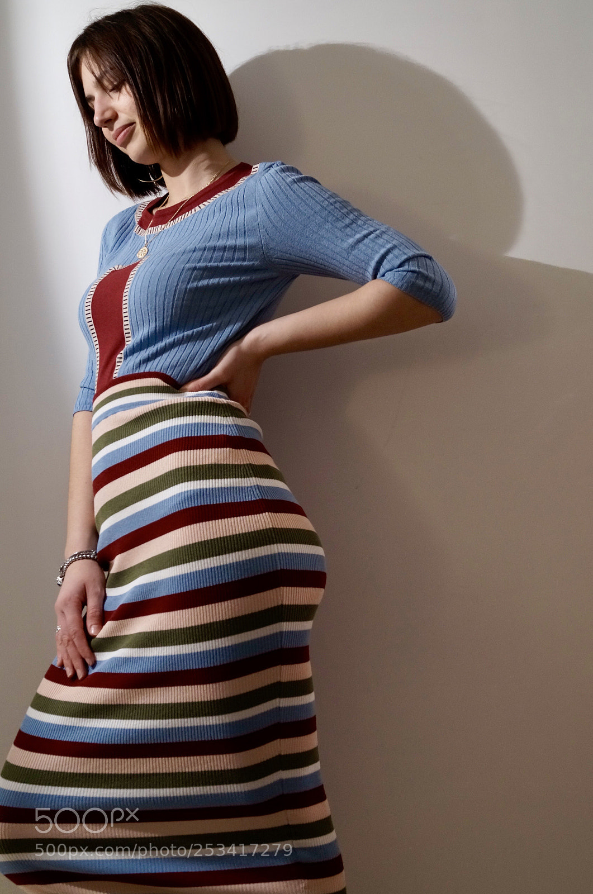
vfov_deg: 49.6
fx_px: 967
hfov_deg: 34.1
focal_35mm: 39
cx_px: 296
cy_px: 447
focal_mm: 26
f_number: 4
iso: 1600
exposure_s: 1/60
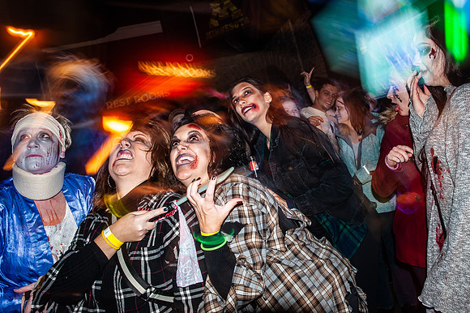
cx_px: 272
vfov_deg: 40.5
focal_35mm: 32
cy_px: 132
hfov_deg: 57.8
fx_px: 423
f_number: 5
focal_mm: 28
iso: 200
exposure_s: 1/2
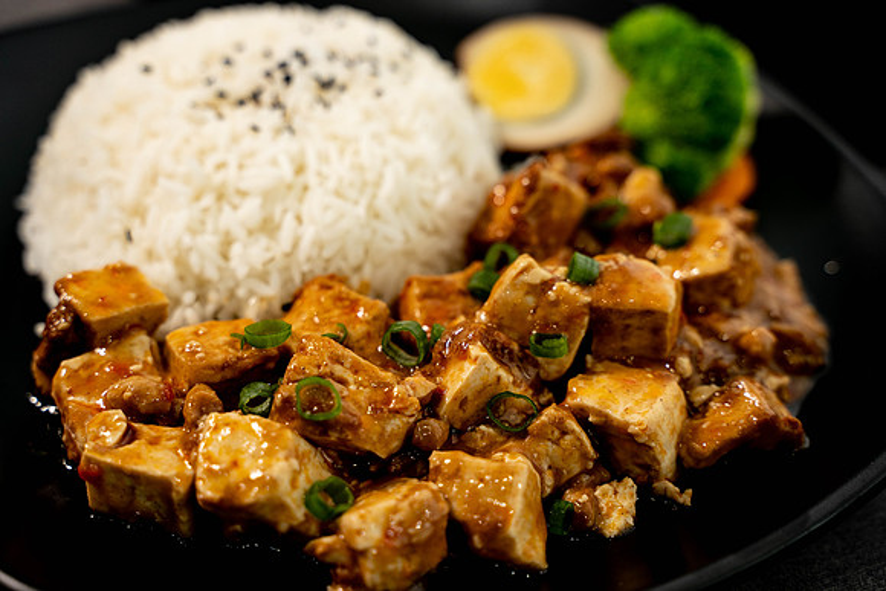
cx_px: 443
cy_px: 296
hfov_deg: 28.1
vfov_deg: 18.9
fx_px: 1772
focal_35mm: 72
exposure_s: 1/160
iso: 1000
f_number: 4
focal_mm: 72
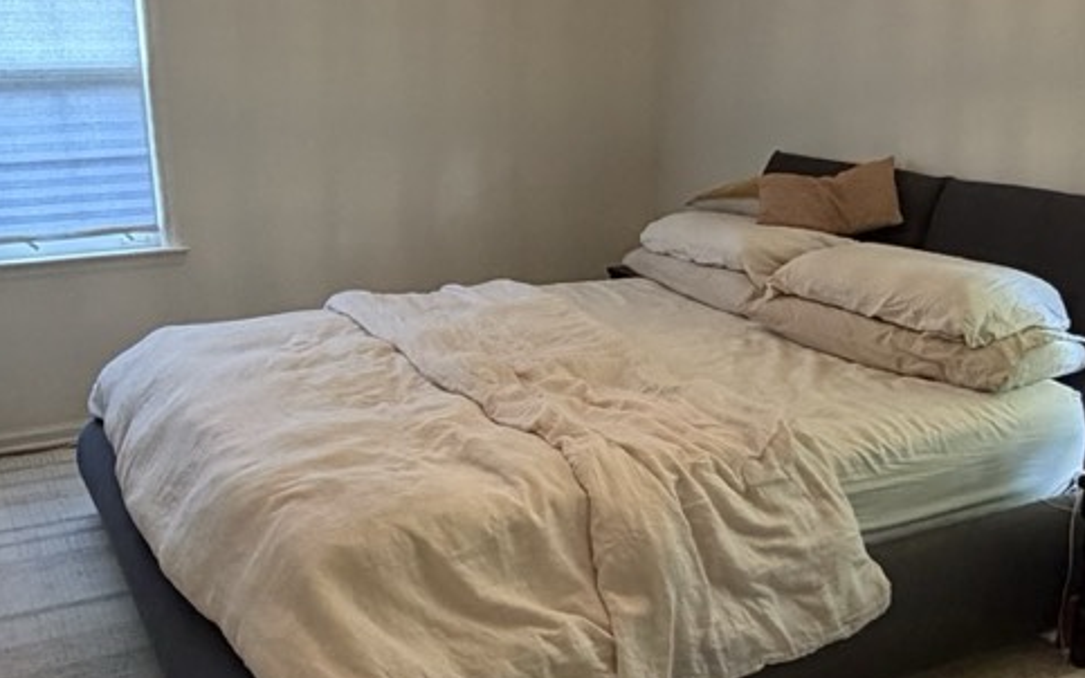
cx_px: 595
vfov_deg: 29.8
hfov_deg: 46.1
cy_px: 379
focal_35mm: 43
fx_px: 1272
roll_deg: -0.1
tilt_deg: -17.1
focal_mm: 2.22
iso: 500
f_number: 2.2
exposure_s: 1/60
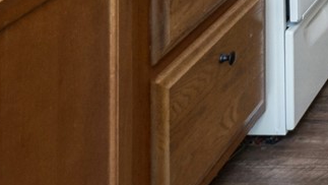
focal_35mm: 88
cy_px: -372
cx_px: 700
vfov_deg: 10.1
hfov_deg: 16.5
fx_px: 766
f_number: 10
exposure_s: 1/10
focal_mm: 16
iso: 400
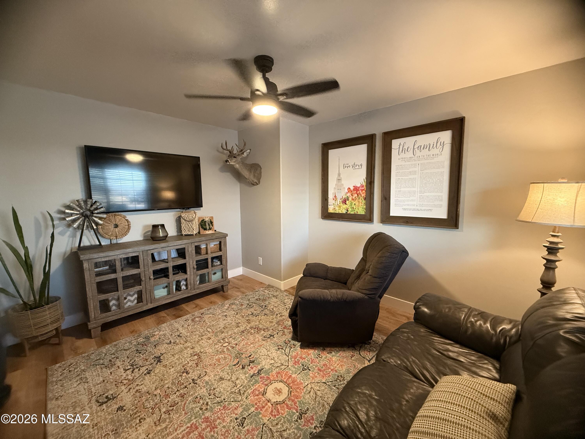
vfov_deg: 85.7
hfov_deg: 102.1
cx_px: 292
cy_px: 220
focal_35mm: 14
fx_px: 237
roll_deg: +0.4
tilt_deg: -6.7
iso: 640
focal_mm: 2.22
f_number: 2.2
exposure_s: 1/60
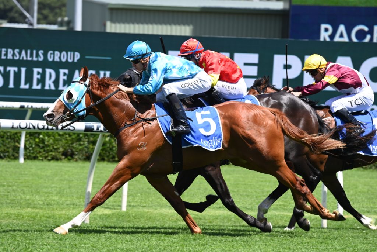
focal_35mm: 270
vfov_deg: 5.1
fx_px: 2828
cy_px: 126
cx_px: 188
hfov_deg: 7.6
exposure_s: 1/1600
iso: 800
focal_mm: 270
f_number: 8
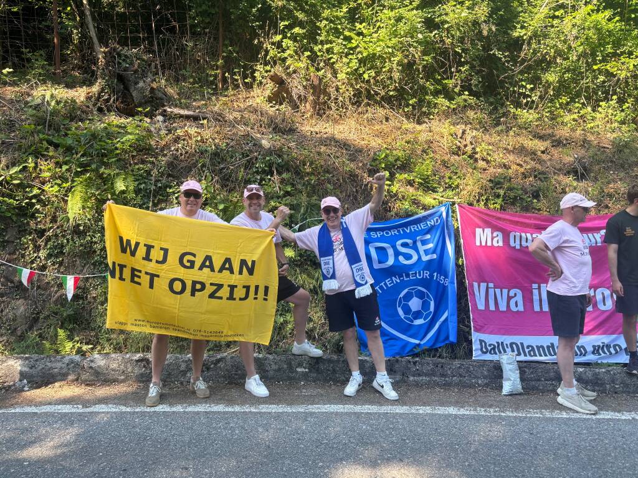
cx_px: 319
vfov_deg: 53.1
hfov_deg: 67.3
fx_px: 479
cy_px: 239
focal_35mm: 26
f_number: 1.6
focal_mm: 5.96
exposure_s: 1/256
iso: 40
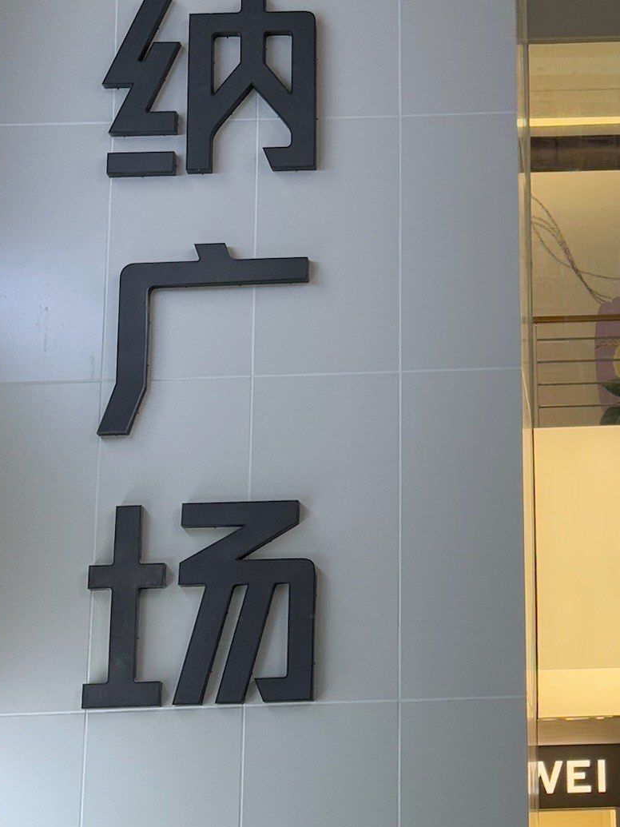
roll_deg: +1.4
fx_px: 2269
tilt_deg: +17.2
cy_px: 217
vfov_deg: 20.5
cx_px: 607
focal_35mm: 95
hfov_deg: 15.3
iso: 160
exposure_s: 1/100
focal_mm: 6.76
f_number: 1.78
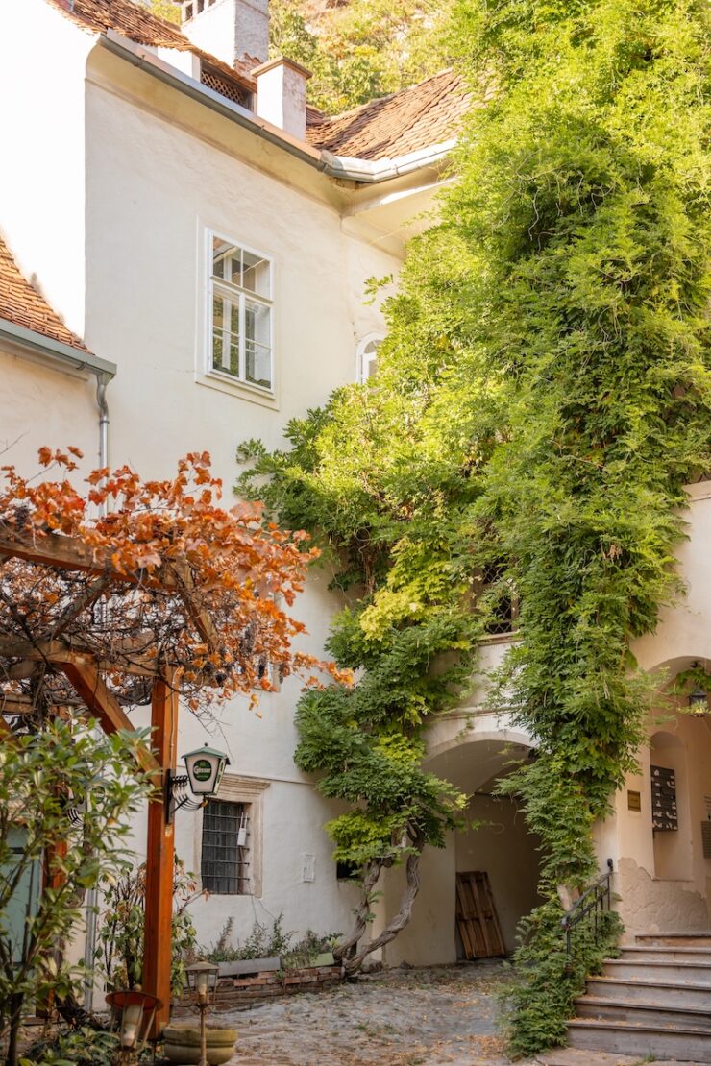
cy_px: 533
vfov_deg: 39.1
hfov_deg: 26.6
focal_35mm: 51
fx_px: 1502
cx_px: 356
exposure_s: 1/160
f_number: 2.8
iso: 100
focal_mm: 50.7
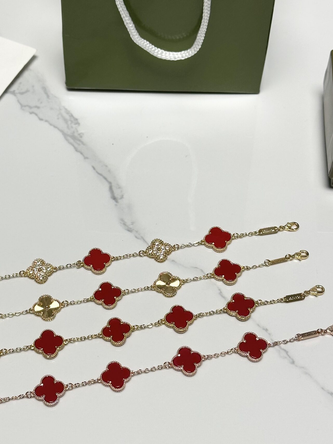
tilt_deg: -53.2
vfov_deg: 27.0
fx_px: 924
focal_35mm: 72
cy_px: 222
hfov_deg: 20.4
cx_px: 120
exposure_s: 1/100
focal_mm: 6.86
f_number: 1.78
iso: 50
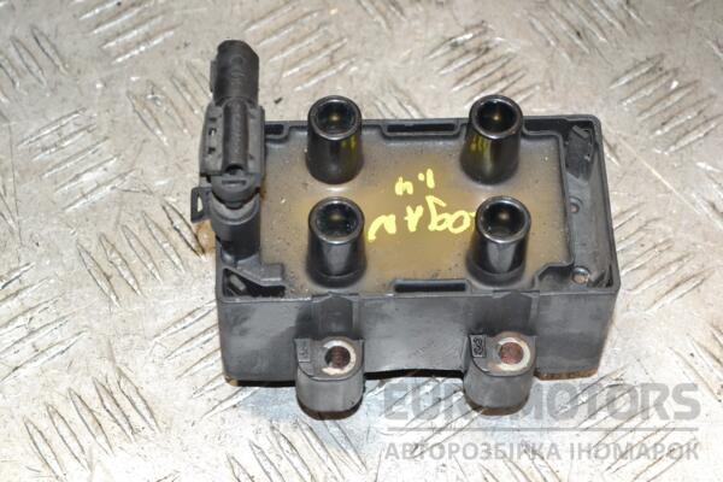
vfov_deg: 16.6
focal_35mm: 82
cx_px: 362
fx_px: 1657
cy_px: 241
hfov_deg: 24.6
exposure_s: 1/200
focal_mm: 55
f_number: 11
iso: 1600
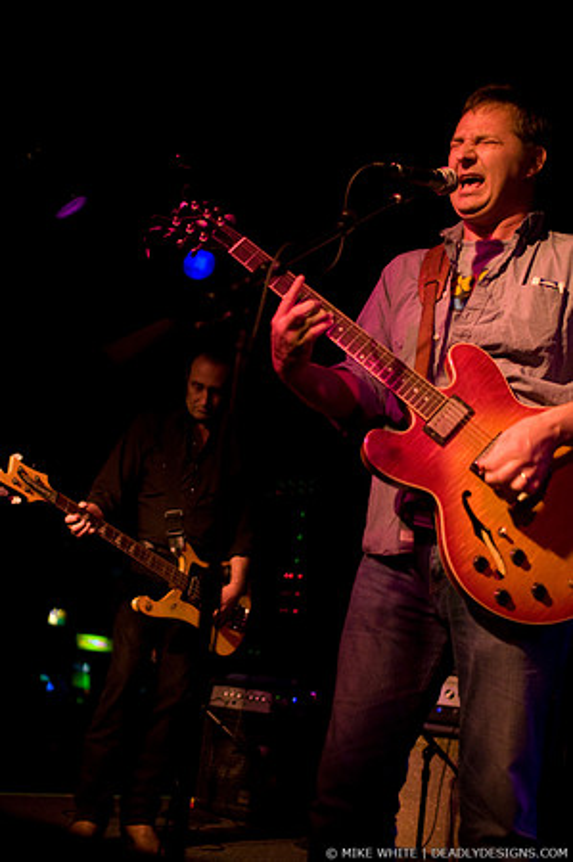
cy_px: 431
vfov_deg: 43.6
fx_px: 1077
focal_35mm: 45
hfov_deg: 29.8
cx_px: 286
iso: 1000
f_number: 1.8
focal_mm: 30
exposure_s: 1/160
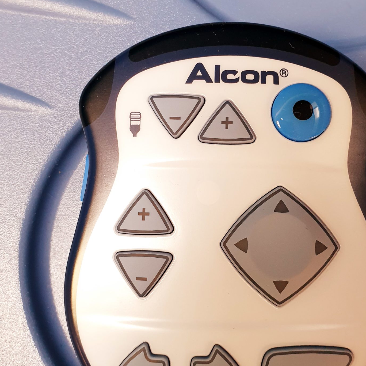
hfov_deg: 39.1
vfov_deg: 39.1
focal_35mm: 43
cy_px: 169
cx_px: 213
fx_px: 514
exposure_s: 1/50
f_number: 2.4
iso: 200
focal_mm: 4.3
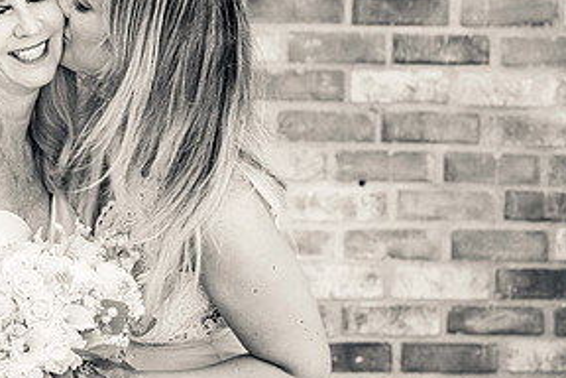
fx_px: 2594
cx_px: 24
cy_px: 141
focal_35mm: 165
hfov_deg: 12.3
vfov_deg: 8.3
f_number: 5
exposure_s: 1/1250
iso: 1250
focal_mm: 82
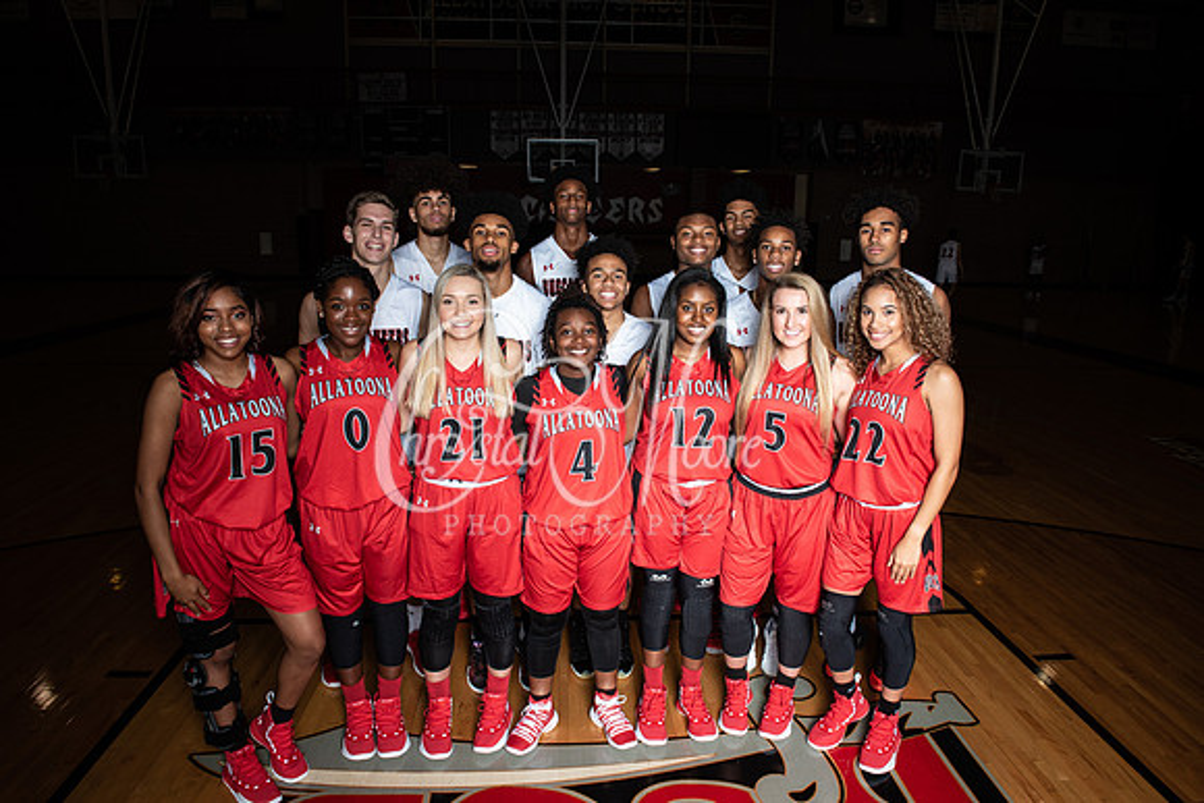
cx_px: 602
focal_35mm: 24
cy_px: 402
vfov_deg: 53.2
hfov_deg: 73.7
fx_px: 803
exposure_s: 1/200
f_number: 14
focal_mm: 24
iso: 320
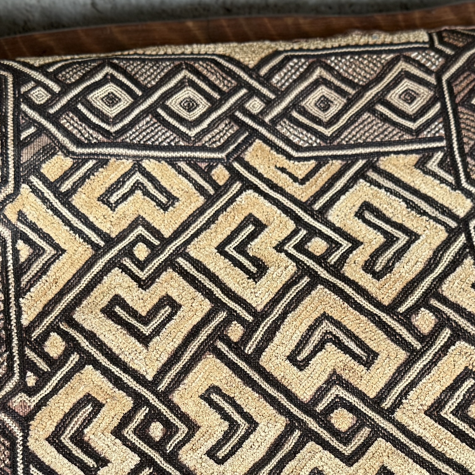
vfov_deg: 42.4
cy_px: 305
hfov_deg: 42.8
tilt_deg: -60.0
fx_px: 605
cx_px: 258
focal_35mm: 39
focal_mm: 6.76
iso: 80
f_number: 1.78
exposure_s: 1/120
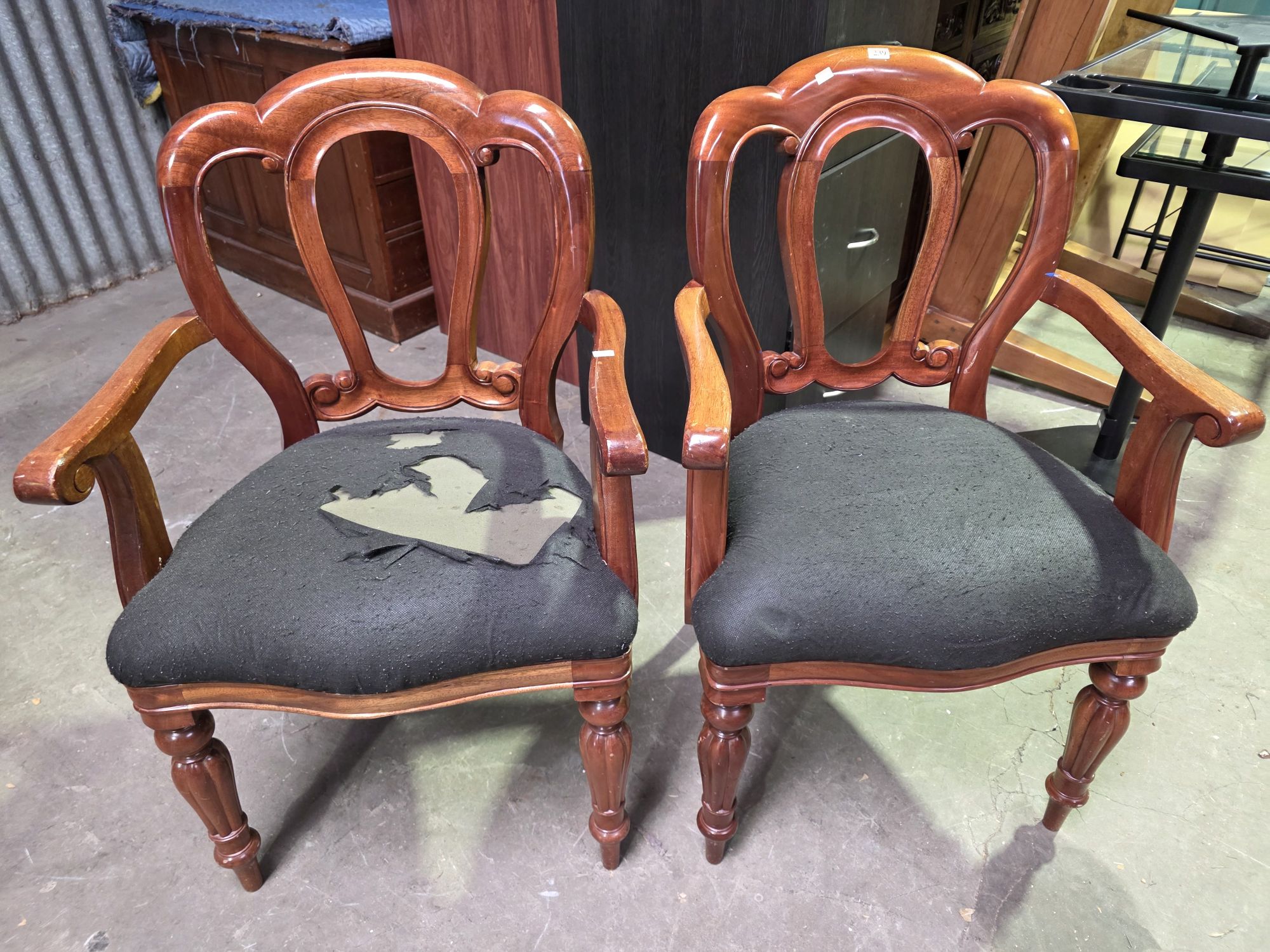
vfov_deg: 58.9
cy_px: 476
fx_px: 844
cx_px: 635
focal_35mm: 23
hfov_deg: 73.9
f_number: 1.7
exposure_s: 1/100
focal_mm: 6.3
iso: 400
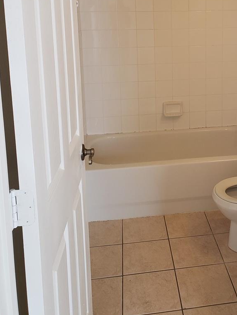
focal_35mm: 41
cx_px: 179
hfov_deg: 34.4
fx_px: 374
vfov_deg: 44.2
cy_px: 77
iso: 125
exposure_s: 1/60
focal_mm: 4.3
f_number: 2.4
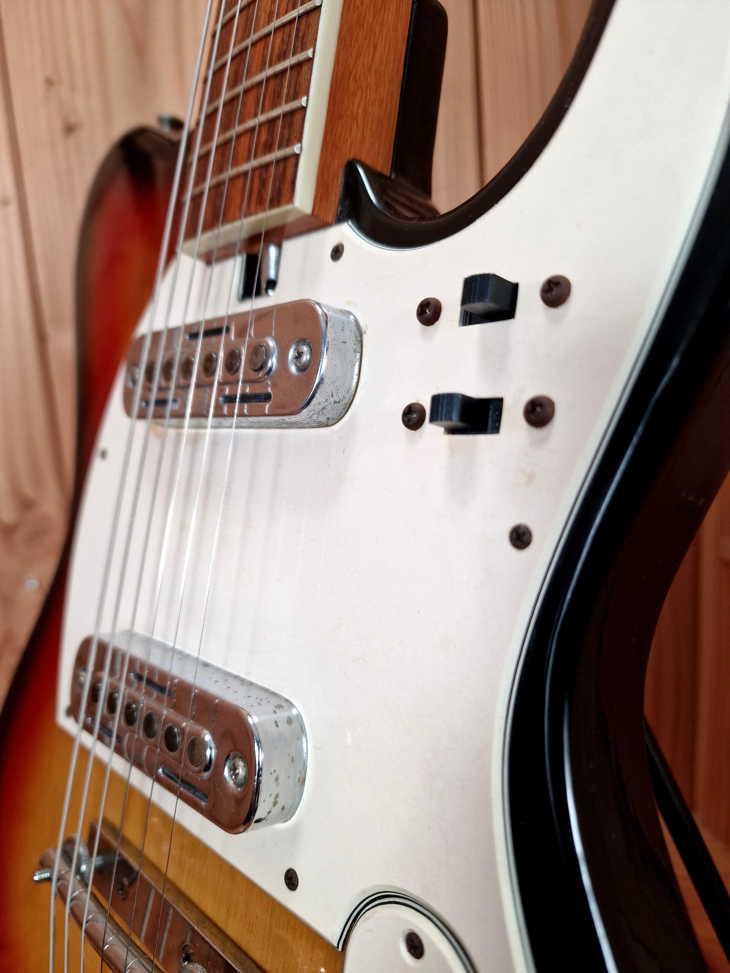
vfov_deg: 73.9
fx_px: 647
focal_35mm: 23
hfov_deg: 58.9
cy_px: 486
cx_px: 365
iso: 50
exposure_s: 1/182
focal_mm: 6.4
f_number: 1.8
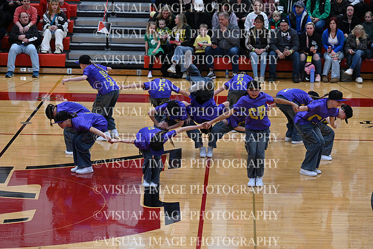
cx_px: 186
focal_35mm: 135
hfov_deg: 15.2
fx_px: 1399
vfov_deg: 10.2
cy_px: 124
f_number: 4
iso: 4000
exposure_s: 1/400
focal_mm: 135
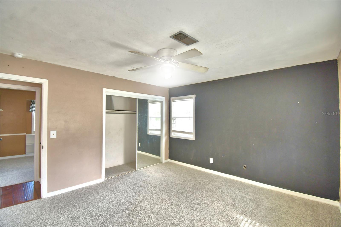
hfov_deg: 100.4
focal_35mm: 15
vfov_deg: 77.3
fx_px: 142
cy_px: 114
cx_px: 170
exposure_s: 1/40
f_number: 4.5
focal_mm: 10
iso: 200
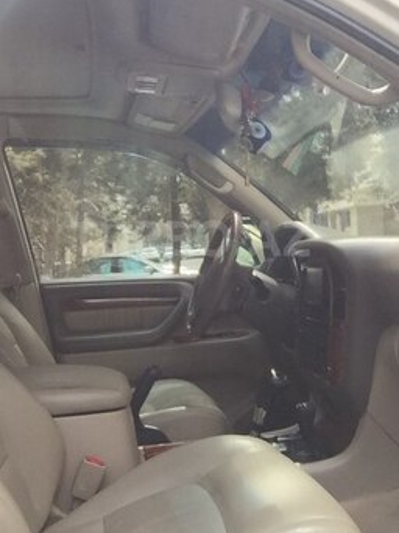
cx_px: 190
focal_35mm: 45
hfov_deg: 32.1
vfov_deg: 42.0
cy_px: 238
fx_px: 692
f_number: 2.2
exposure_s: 1/110
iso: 32
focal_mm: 2.65
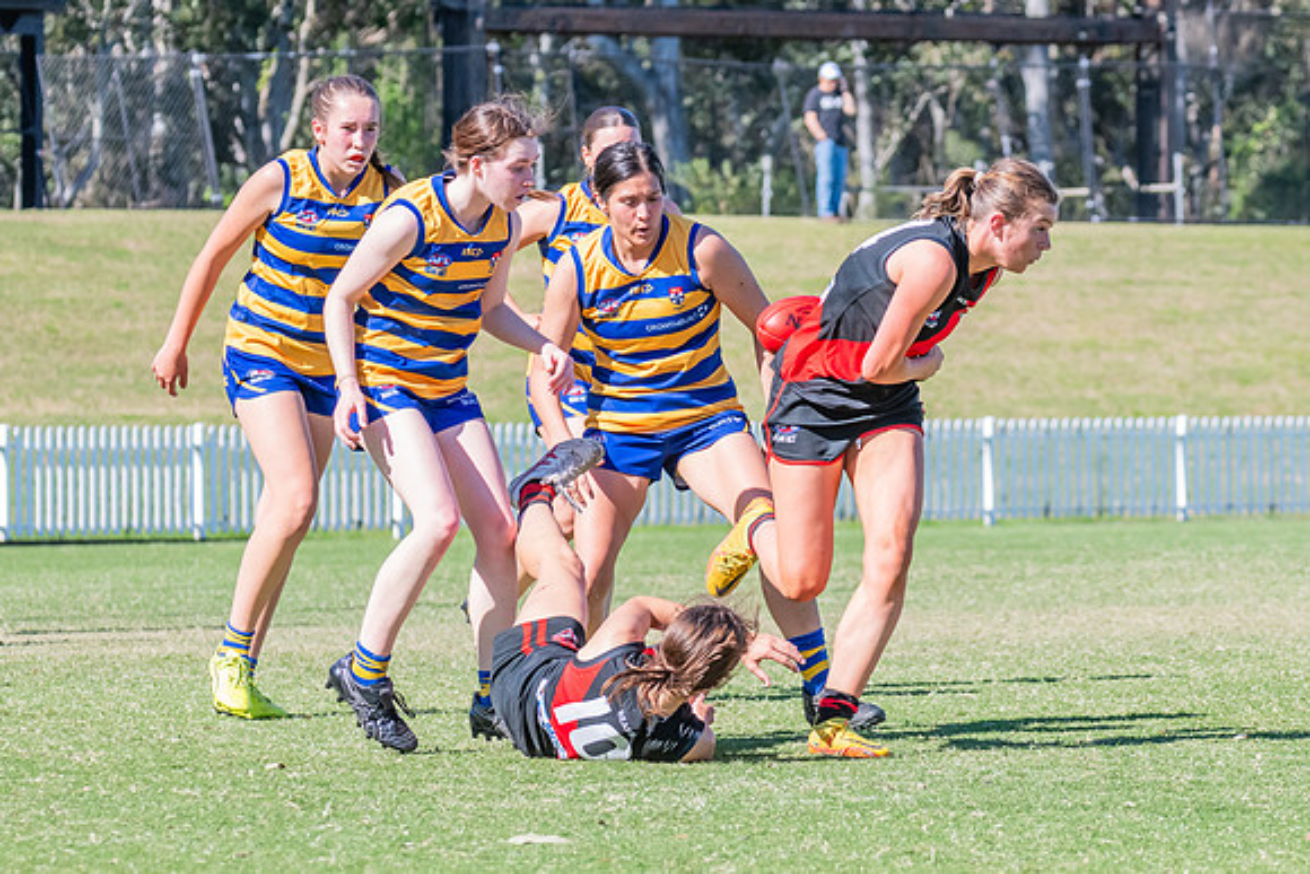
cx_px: 826
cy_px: 491
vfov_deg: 4.6
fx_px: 10901
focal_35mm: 300
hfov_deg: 6.9
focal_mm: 190
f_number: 9
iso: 800
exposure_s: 1/1250
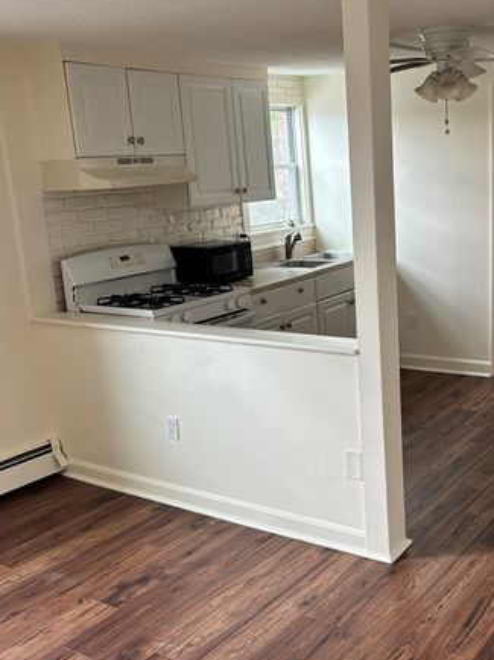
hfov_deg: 35.4
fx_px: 762
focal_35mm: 40
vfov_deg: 46.8
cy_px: 351
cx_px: 344
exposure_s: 1/71
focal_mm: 5.96
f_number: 1.6
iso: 125
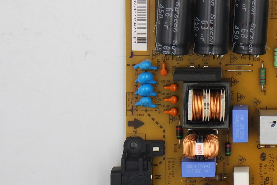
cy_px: 6
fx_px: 931
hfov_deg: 16.5
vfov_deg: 11.2
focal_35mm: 121
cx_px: 285
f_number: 5
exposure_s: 1/100
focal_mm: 17
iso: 160
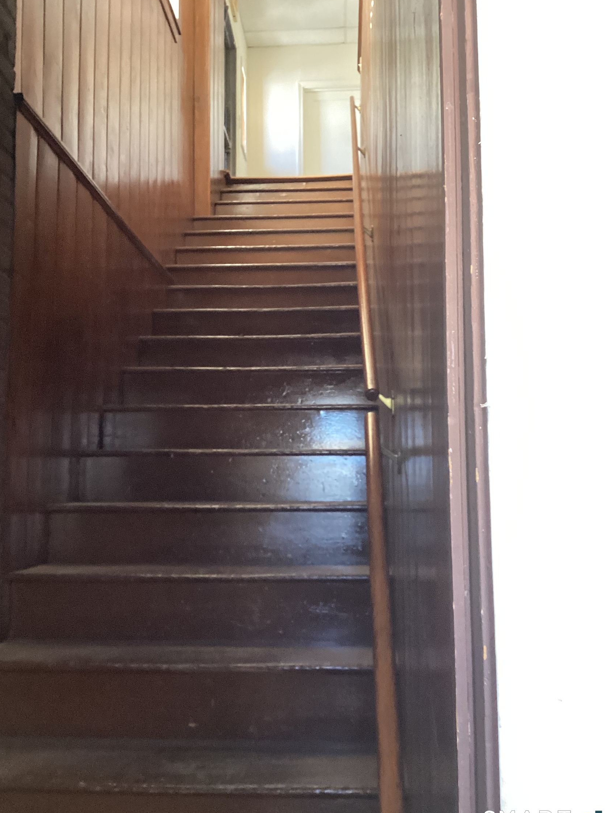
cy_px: 415
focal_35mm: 32
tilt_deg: +4.9
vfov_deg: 56.8
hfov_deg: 44.2
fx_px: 752
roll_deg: +0.2
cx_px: 296
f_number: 2.4
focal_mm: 3.3
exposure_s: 1/60
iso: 160
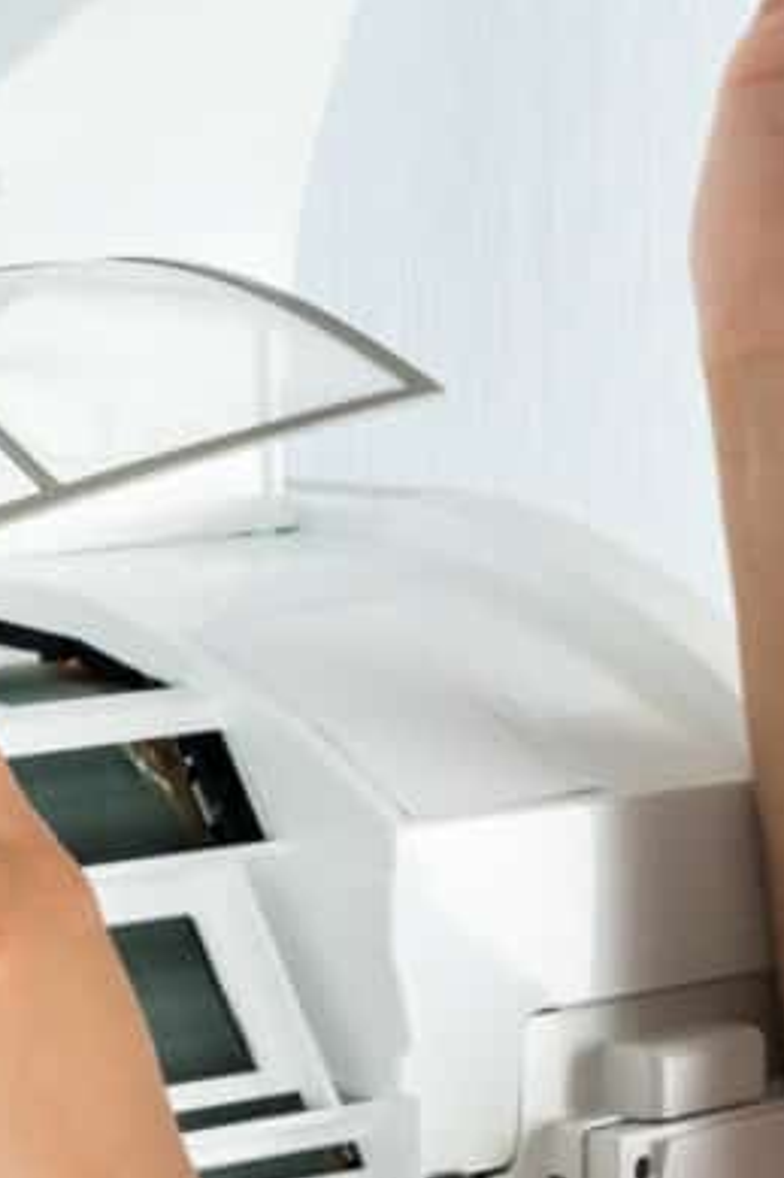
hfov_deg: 5.7
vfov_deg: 8.6
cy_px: 1367
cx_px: -330
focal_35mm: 237
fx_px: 7748
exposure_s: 1/160
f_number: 8
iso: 100
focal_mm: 36
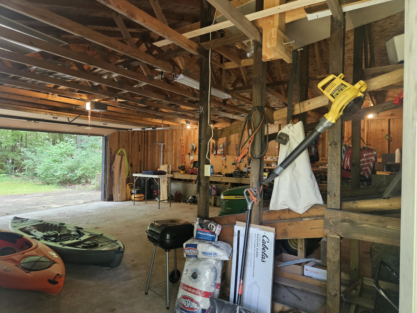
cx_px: 208
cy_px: 156
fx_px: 277
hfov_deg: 73.9
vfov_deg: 58.9
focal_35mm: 23
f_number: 1.8
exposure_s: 1/120
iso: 400
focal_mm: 5.4
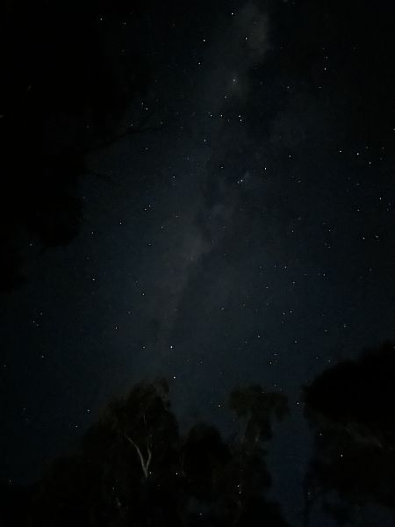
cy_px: 264
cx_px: 198
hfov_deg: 56.8
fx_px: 365
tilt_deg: +63.2
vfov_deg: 71.6
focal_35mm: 24
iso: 12500
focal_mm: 6.86
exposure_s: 1
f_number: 1.78
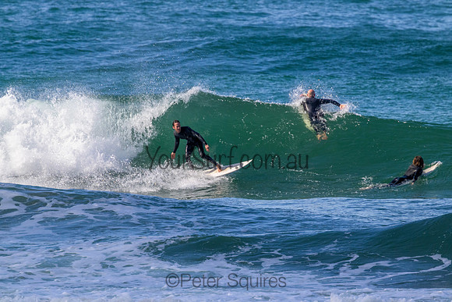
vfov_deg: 1.7
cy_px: 151
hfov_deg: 2.6
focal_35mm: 800
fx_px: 10046
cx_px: 226
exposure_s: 1/2000
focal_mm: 800
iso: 2000
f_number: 11
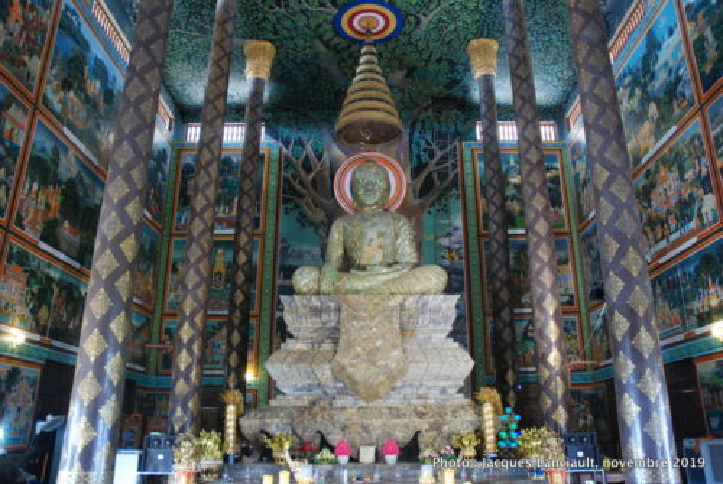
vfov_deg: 48.1
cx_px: 362
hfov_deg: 67.3
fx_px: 543
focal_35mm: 27
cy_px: 242
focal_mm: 18
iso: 1000
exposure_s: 1/20
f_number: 3.5
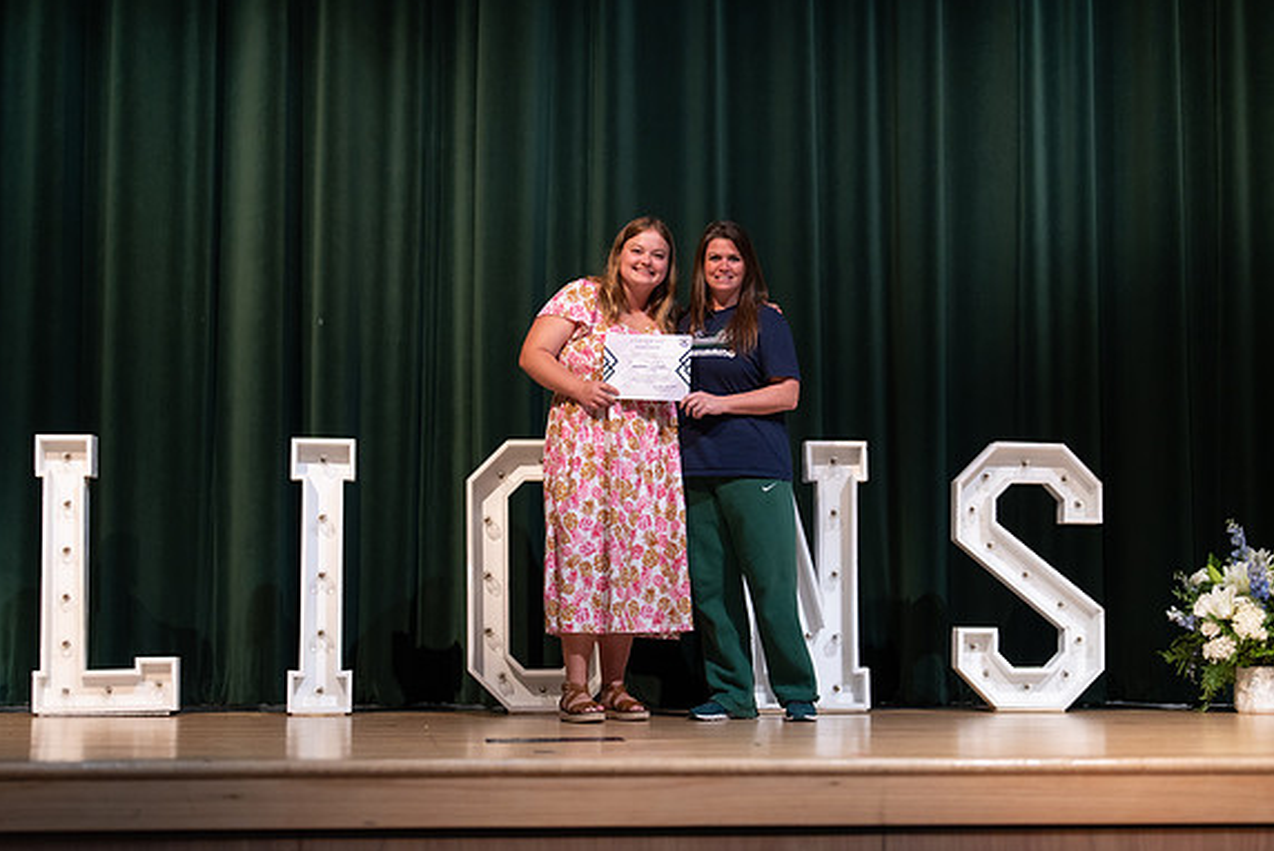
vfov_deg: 23.4
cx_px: 643
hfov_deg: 34.5
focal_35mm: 58
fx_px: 2053
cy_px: 471
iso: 640
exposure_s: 1/320
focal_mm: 50
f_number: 1.2
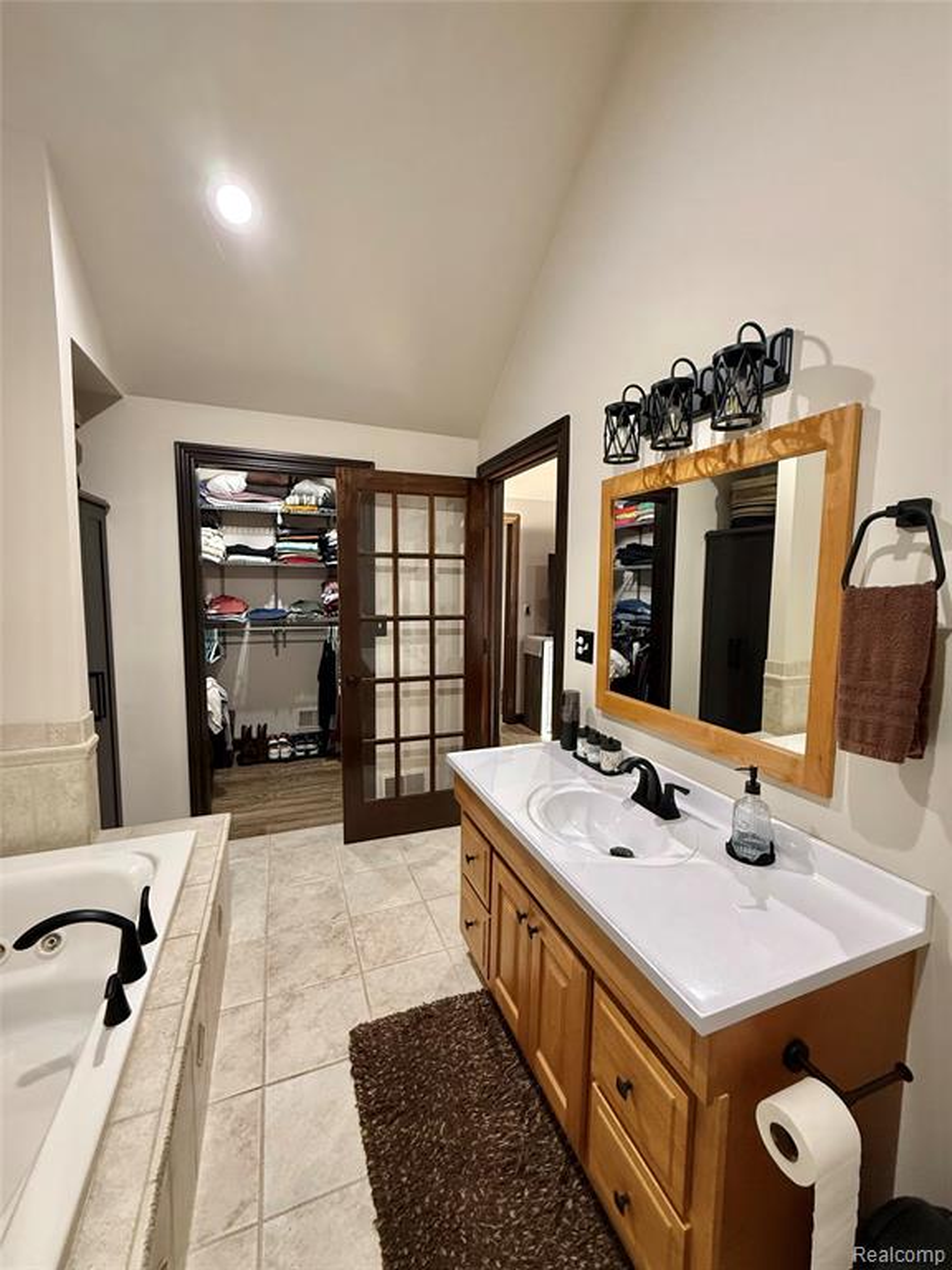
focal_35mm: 14
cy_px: 635
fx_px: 513
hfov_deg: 85.7
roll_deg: -0.7
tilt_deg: -5.5
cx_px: 476
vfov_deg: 102.1
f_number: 2.2
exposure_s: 1/60
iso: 320
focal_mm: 2.22
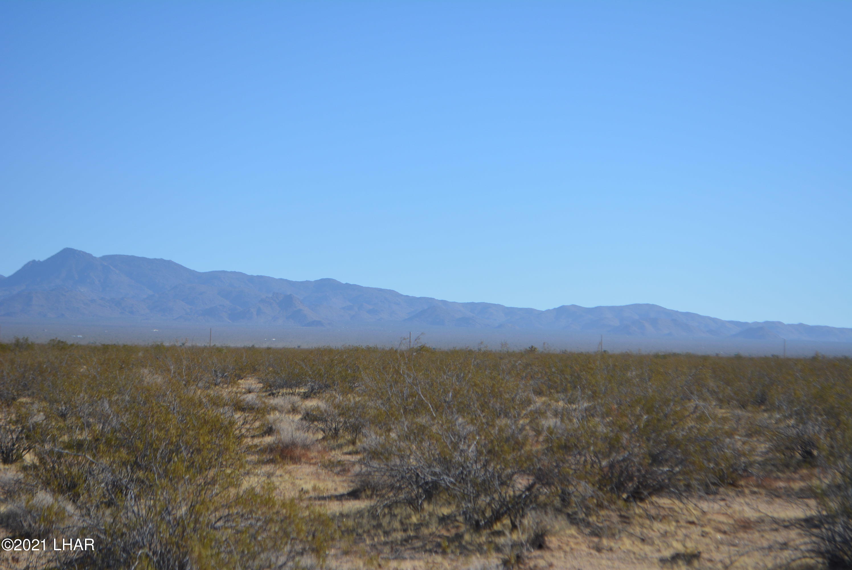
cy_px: 285
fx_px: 1954
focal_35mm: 82
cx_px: 426
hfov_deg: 24.6
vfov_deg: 16.6
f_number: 7.1
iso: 400
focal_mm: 55
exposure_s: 1/1600
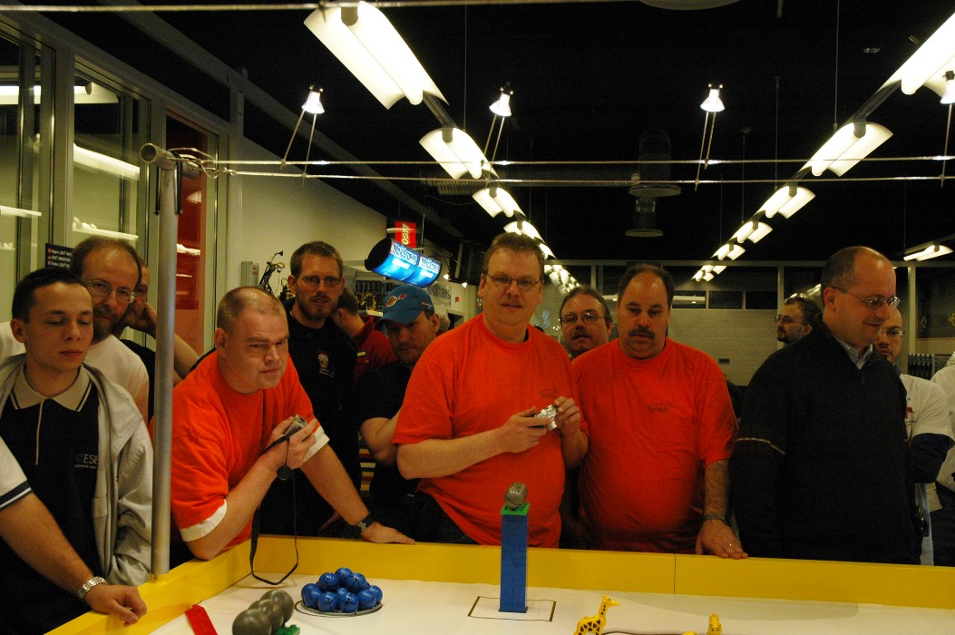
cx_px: 478
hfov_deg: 48.0
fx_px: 1073
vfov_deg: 32.9
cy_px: 318
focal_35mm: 40
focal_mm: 27
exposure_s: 1/100
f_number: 5
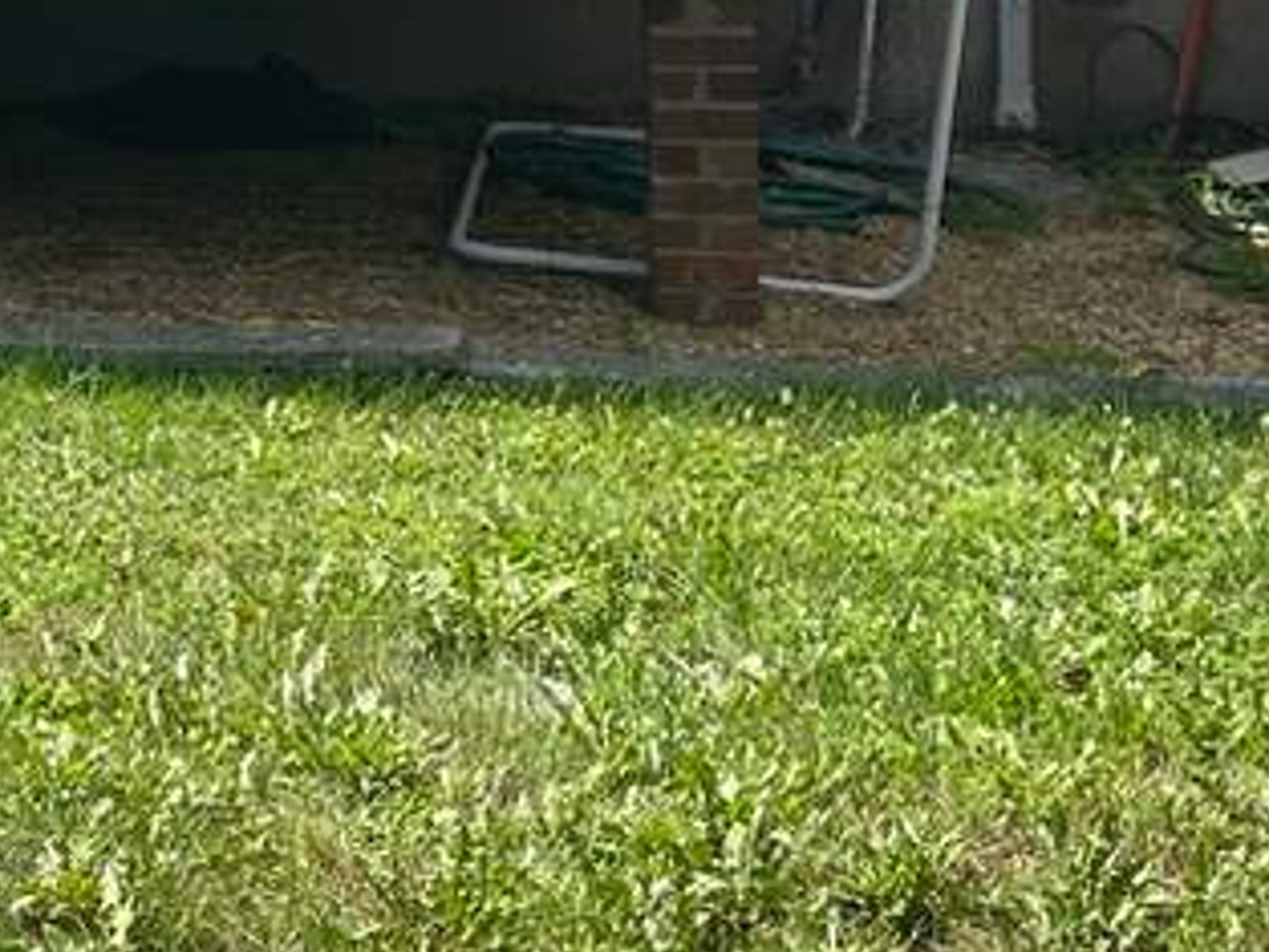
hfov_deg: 22.4
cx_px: 109
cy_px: -174
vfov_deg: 16.7
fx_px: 3117
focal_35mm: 85
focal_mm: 4.2
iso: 32
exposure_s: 1/1575
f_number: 1.6
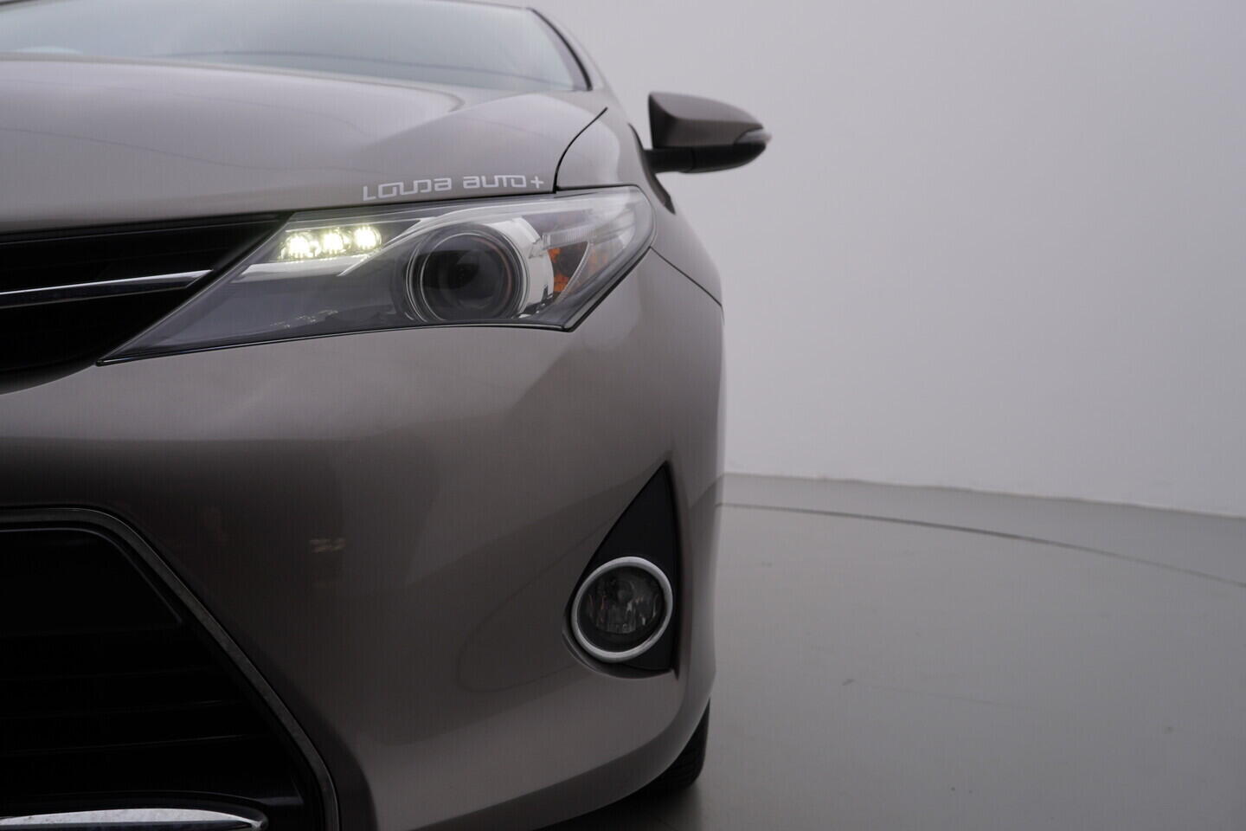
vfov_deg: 36.9
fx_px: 1246
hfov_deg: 53.1
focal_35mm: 36
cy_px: 416
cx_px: 623
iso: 125
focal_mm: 24
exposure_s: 1/125
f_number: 5
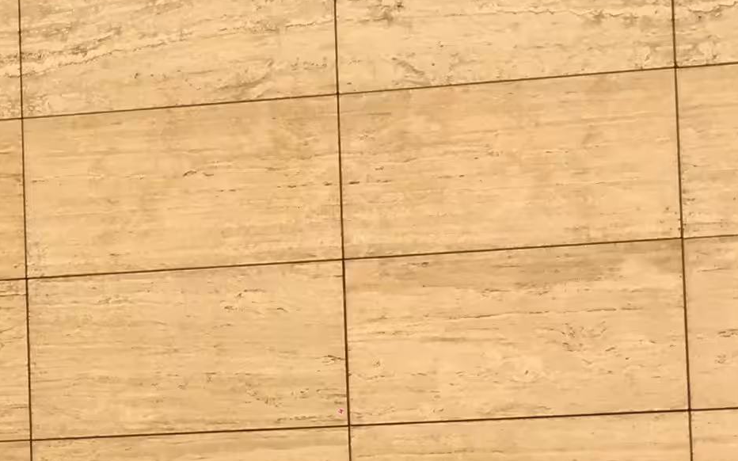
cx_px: -350
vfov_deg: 9.7
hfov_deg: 14.7
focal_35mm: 133
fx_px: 2674
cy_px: 560
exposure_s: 1/1700
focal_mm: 4.15
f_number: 2.2
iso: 25
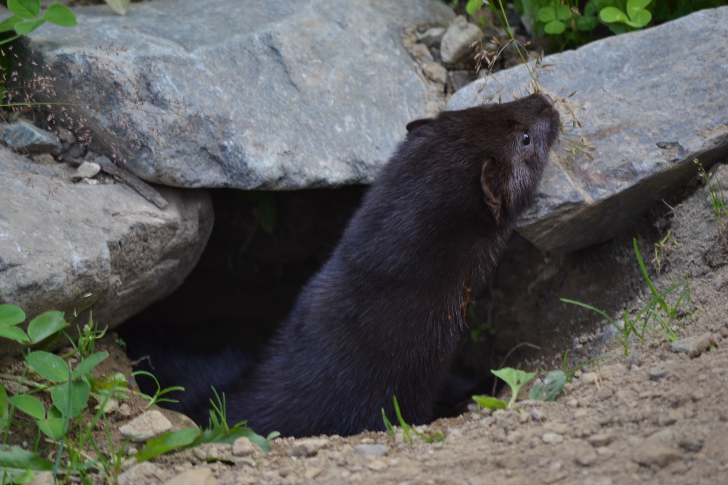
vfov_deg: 4.6
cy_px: 242
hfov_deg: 6.9
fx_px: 6066
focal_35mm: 300
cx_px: 364
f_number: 5.6
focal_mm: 200
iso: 100
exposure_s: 1/50
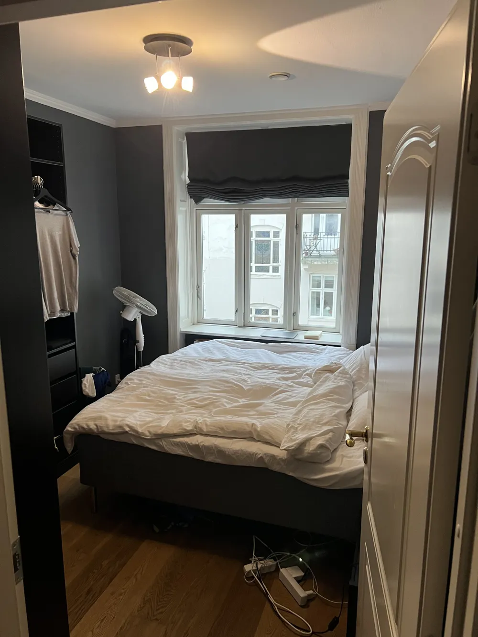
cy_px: 318
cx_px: 239
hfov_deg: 53.1
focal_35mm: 26
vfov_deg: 67.3
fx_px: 479
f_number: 1.5
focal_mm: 5.7
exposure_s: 1/60
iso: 320
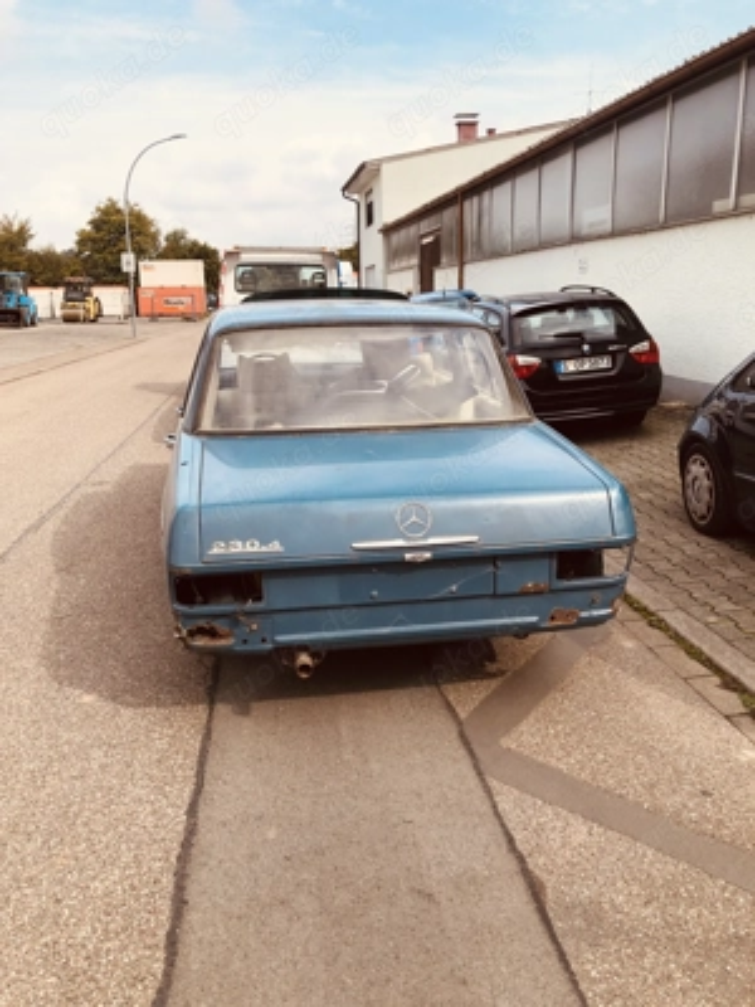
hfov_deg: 49.7
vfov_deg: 63.4
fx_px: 814
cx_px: 378
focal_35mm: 28
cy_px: 504
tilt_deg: -15.4
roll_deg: +0.8
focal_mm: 3.99
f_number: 1.8
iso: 20
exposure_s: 1/1116
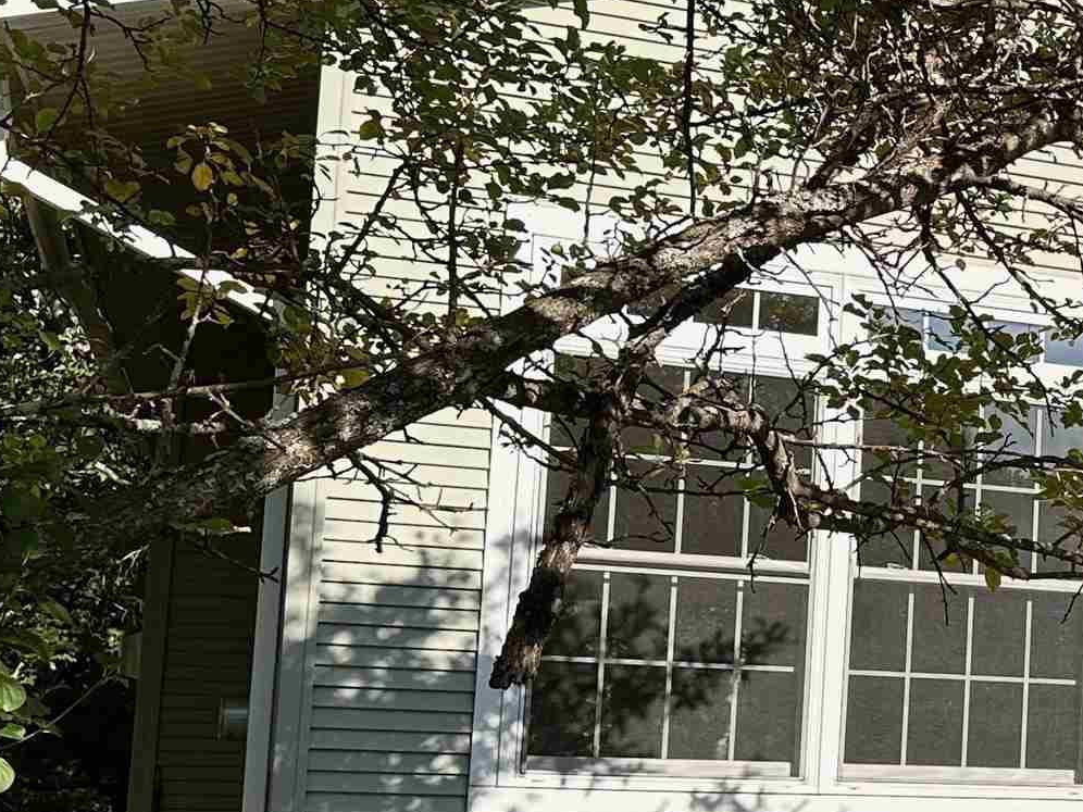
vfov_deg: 19.8
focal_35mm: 74
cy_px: 567
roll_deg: -2.0
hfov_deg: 23.0
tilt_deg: +7.3
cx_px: 1465
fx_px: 2315
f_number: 1.78
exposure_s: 1/2028
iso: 80
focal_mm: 6.86
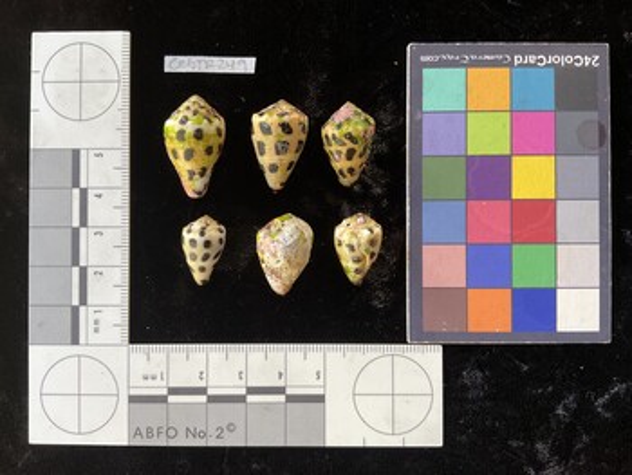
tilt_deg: -89.1
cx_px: 316
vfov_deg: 48.3
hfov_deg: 61.6
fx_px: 530
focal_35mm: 29
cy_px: 238
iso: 80
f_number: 1.8
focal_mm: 3
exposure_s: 1/60
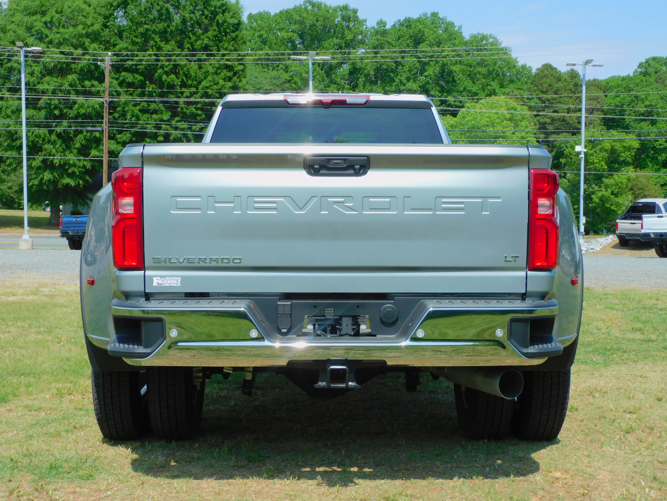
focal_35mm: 55
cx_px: 334
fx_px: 1060
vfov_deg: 26.6
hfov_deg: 34.9
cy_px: 250
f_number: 4
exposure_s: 1/800
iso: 125
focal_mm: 9.9
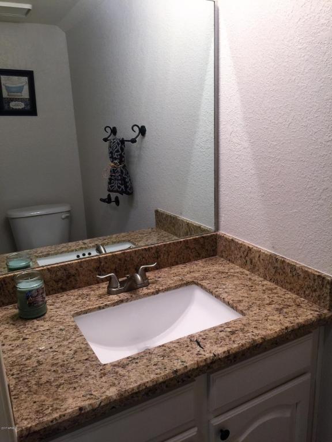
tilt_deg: -16.0
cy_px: 221
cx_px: 166
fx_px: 371
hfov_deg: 48.2
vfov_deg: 61.7
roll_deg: -0.1
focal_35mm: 29
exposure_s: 1/15
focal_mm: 4.15
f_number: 2.2
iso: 32
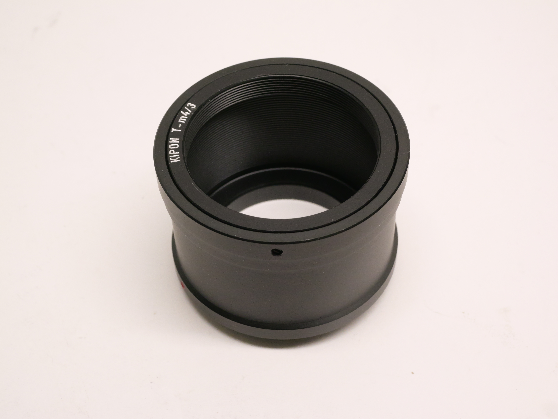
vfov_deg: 24.4
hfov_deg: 32.2
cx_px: 279
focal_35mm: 60
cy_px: 210
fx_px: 968
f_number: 8
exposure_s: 1/100
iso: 2500
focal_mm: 30
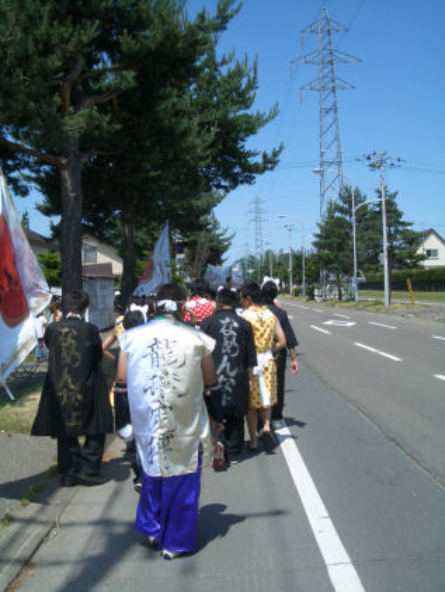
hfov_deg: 35.2
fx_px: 702
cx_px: 222
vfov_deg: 45.8
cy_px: 296
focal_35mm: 41
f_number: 4.6
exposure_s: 1/640
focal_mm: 6.8
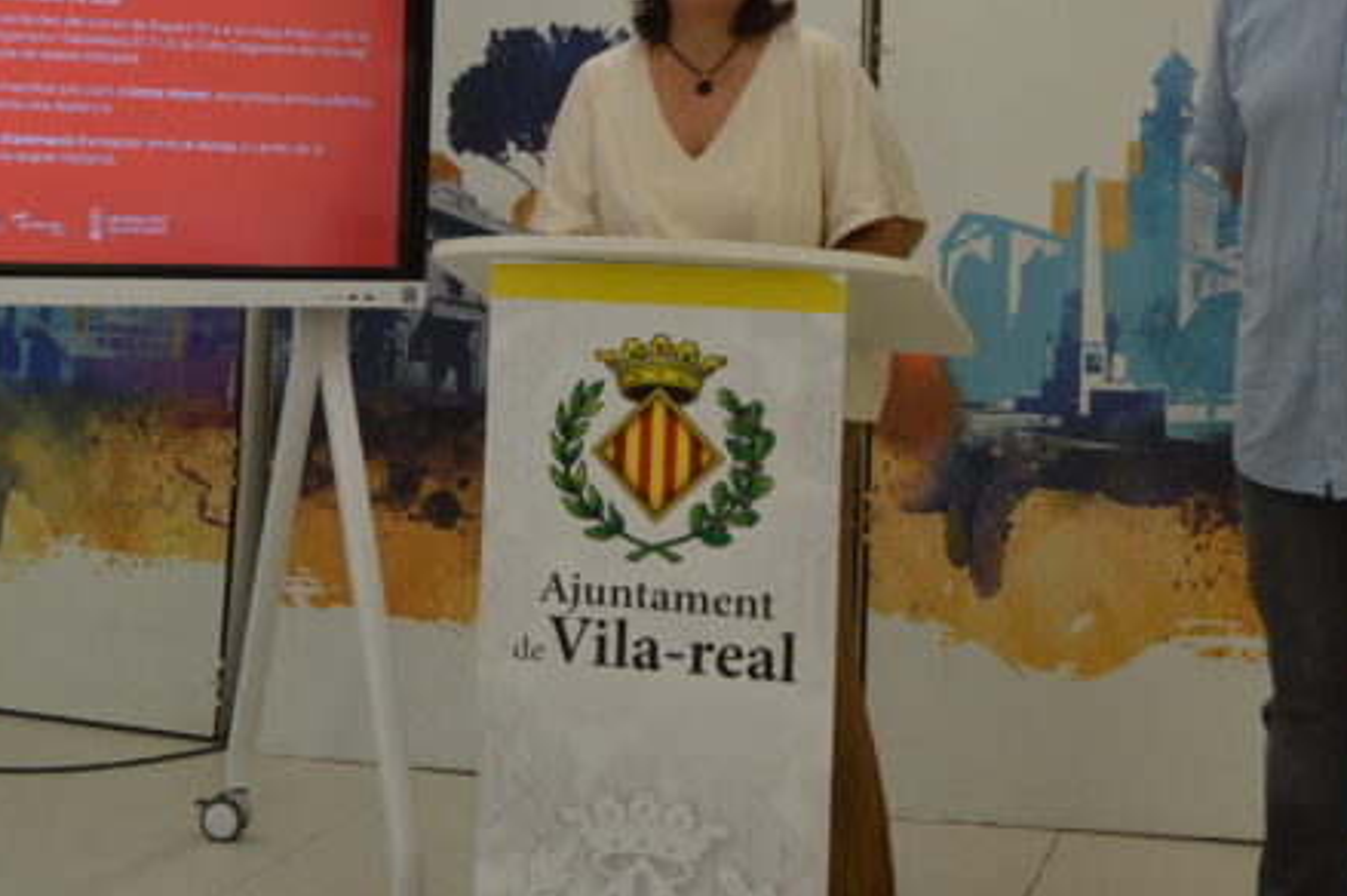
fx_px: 2355
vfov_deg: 21.4
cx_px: 555
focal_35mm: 63
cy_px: 262
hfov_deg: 31.8
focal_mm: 24
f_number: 5
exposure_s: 1/100
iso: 400
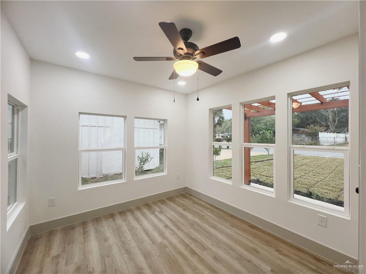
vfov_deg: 89.9
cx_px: 183
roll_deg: +0.1
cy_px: 137
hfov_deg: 106.2
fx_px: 137
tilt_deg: -0.6
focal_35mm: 13
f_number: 1.8
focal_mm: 1.57
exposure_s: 1/120
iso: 125
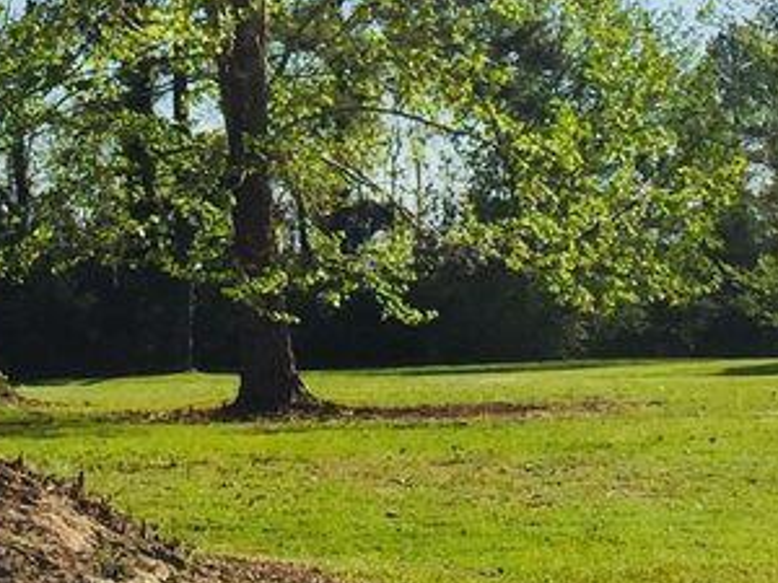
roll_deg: +0.5
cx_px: 279
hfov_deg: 14.9
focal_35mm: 132
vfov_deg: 11.1
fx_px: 2967
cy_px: 13
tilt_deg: +6.5
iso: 32
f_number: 2.2
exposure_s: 1/3597
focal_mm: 4.15
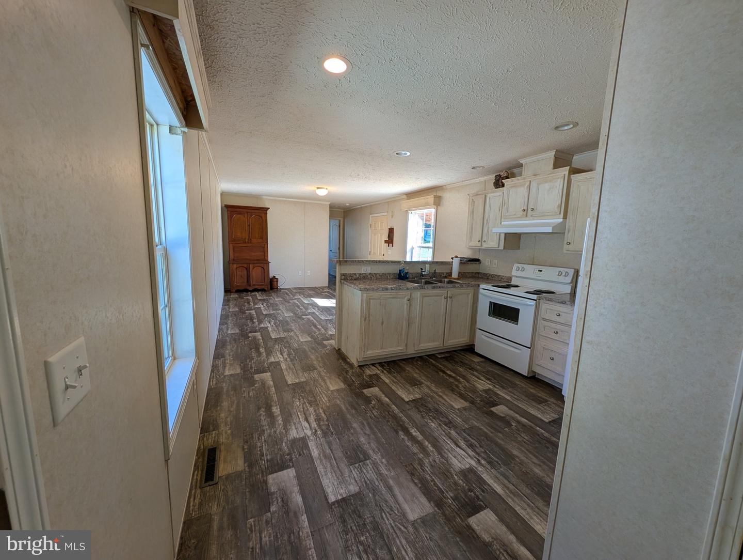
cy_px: 280
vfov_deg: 94.6
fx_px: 258
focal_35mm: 12
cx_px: 372
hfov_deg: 110.5
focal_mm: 2.02
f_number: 1.7
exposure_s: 1/140
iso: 51
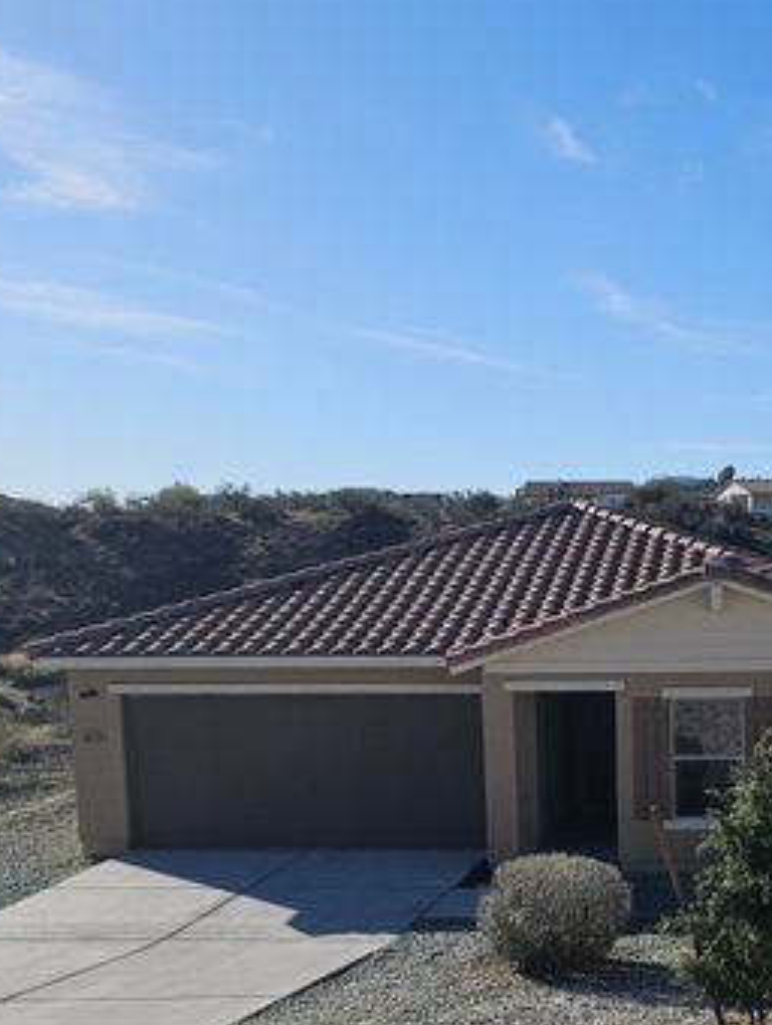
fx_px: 1335
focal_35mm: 45
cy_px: 742
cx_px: 685
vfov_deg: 41.1
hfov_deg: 30.9
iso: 16
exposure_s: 1/1667
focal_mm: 6.3
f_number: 1.7
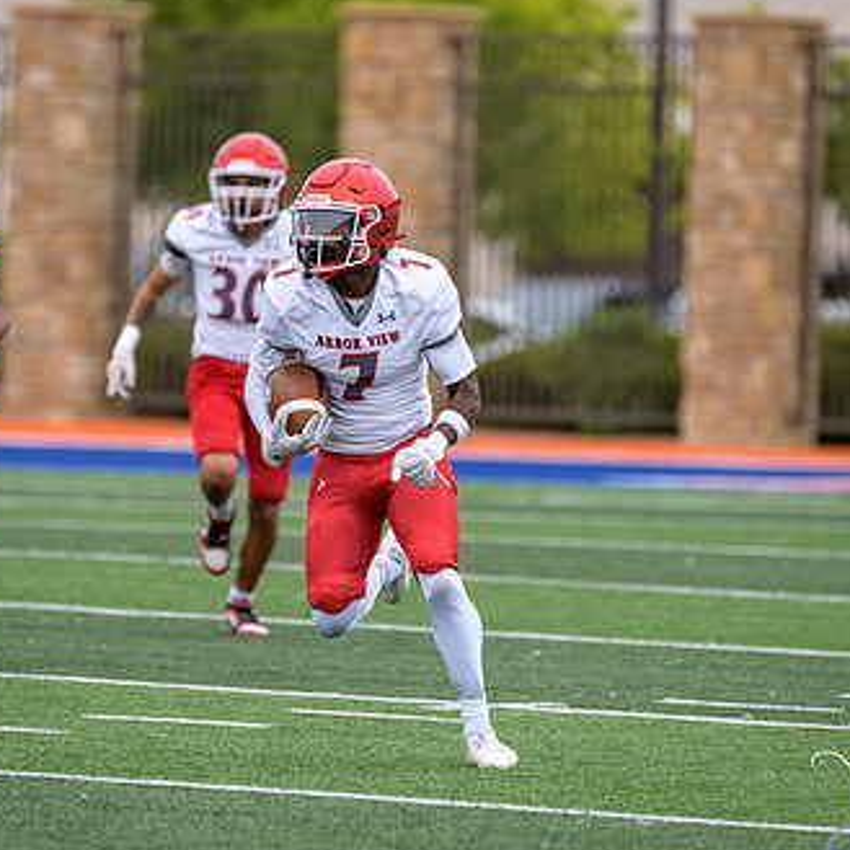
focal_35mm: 450
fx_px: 12501
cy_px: 441
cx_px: 338
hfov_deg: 3.9
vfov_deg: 3.9
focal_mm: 300
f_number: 3.5
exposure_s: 1/1000
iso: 280
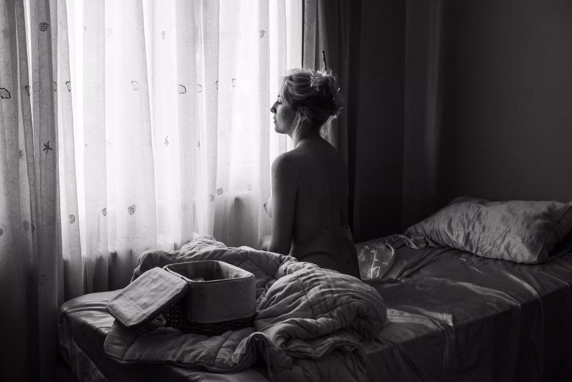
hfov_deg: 39.6
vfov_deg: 27.0
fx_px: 795
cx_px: 286
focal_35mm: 50
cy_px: 191
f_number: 3.5
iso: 800
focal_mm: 50
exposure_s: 1/800
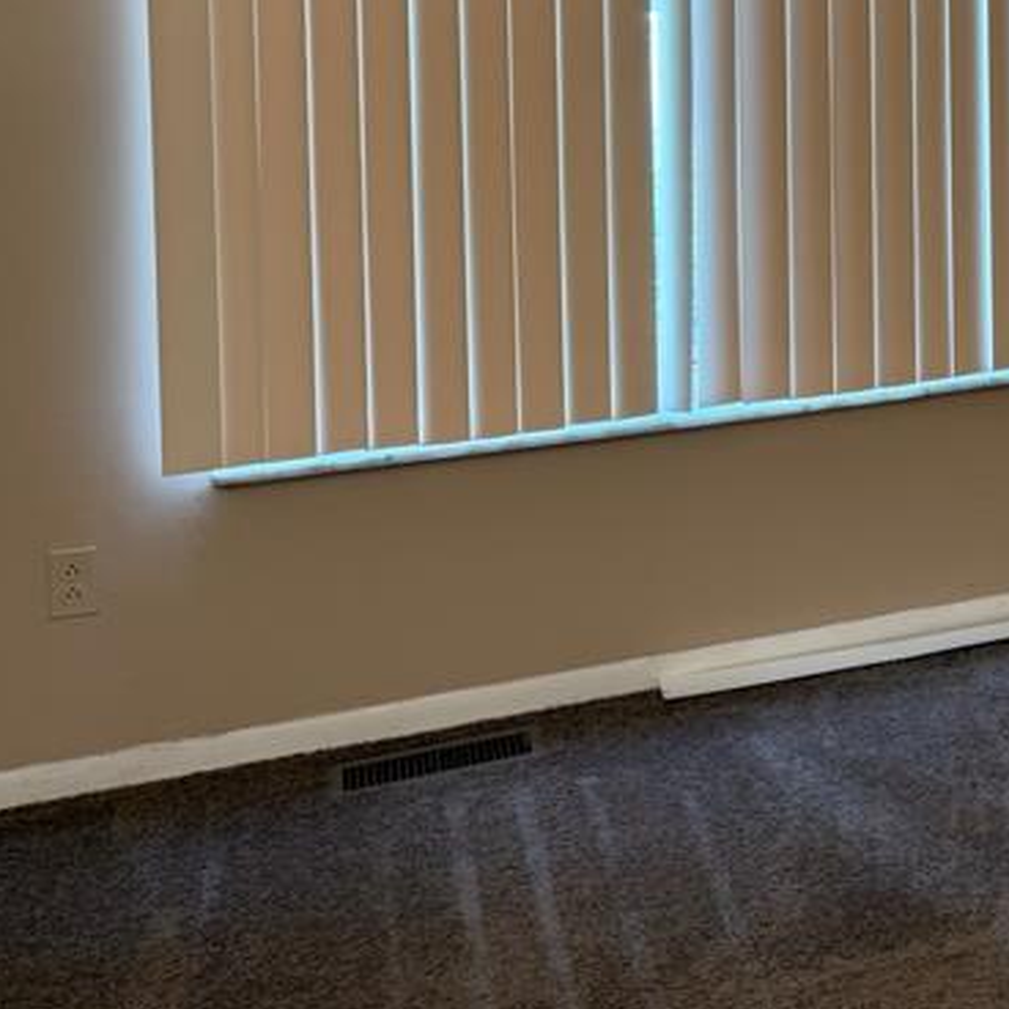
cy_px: -30
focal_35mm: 59
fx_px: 1946
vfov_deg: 27.2
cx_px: 1346
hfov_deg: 24.8
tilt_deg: -3.0
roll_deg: +0.0
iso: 125
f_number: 1.78
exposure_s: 1/60
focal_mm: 6.76
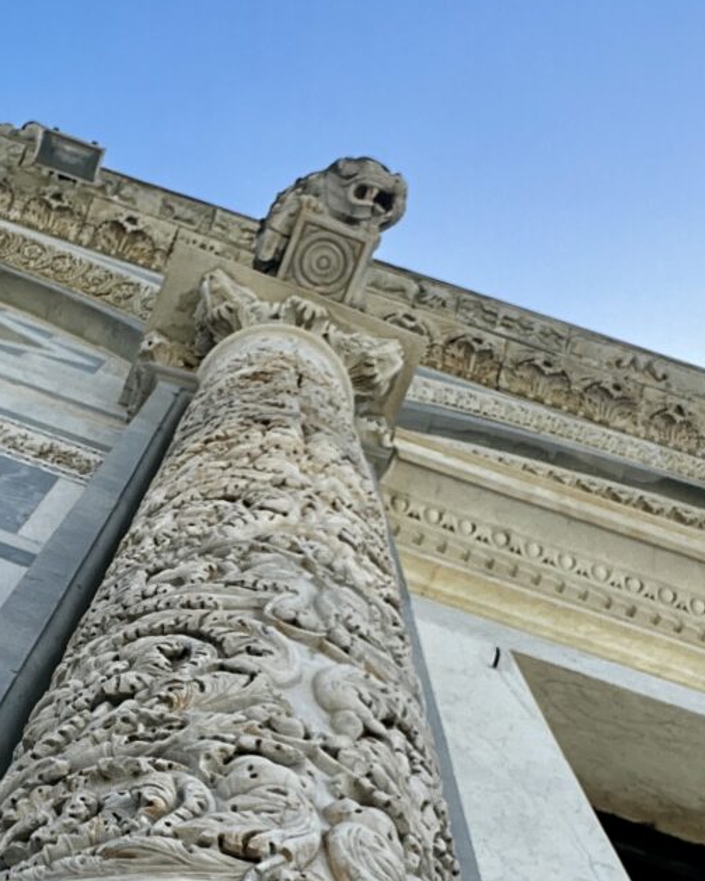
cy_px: 681
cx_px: 144
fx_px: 1748
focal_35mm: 67
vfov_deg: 27.8
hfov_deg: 22.5
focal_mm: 2.71
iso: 32
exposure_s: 1/794
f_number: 2.2
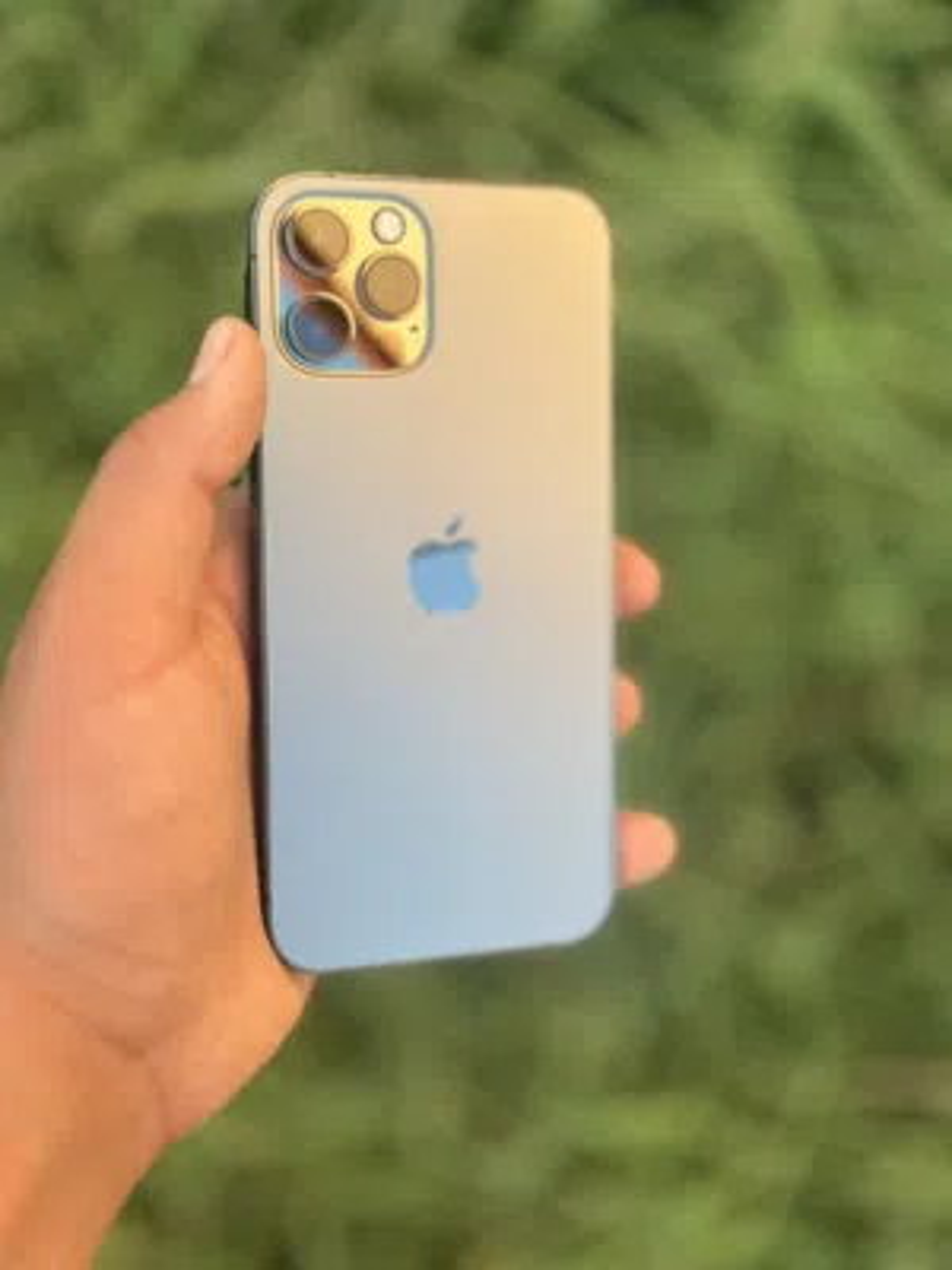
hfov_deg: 30.3
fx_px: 1760
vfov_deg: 39.7
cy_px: 635
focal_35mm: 48
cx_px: 476
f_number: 1.78
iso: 80
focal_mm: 6.86
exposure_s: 1/250
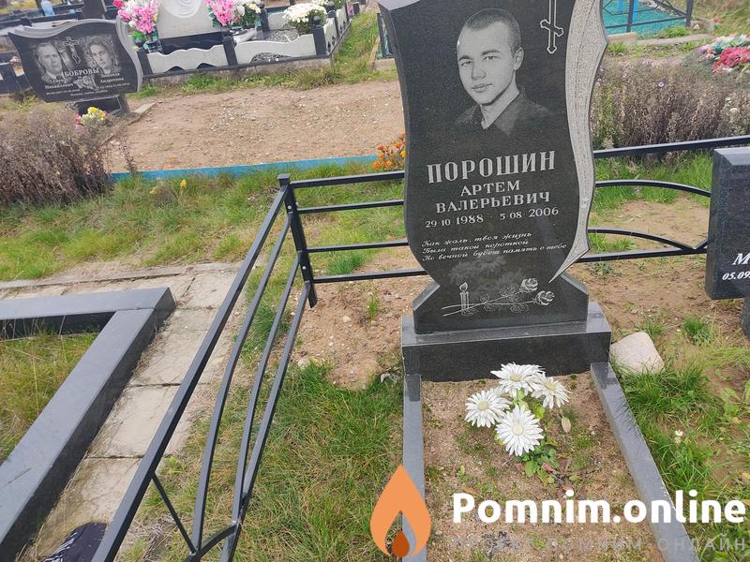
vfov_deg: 53.1
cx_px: 375
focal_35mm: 26
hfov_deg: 67.3
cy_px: 281
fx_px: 563
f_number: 1.79
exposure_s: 1/120
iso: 108
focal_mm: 4.74
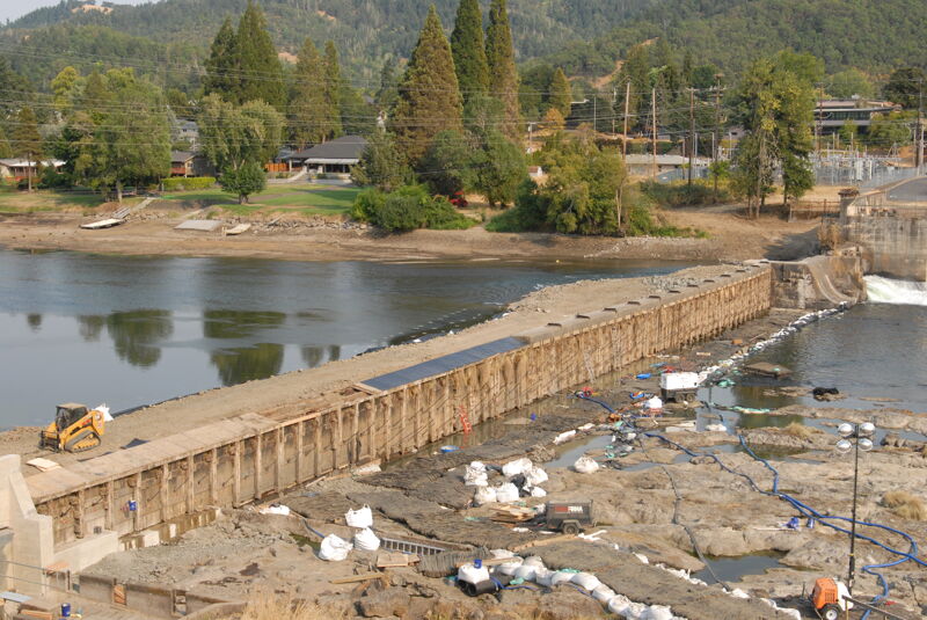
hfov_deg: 41.1
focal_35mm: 48
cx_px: 464
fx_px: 1237
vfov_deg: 28.1
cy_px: 310
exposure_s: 1/160
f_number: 11
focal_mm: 32
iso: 250
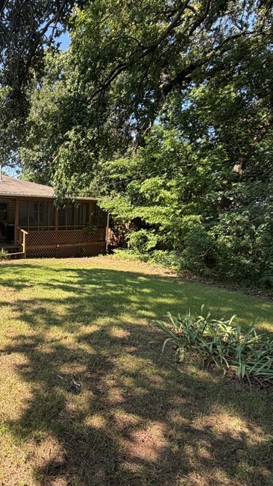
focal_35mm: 24
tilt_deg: -7.0
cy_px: 255
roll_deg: -0.1
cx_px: -10
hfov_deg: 40.6
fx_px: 309
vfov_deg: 76.3
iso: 50
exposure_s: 1/502
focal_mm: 2.22
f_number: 2.2
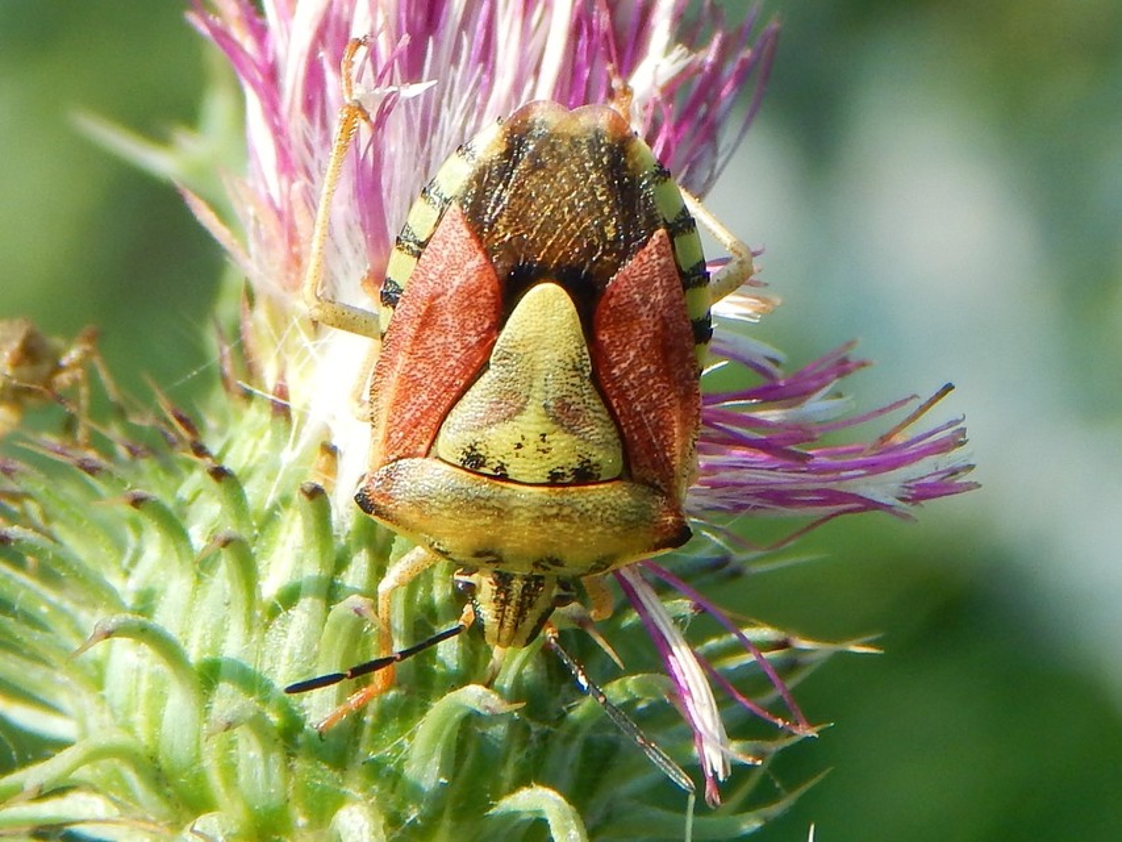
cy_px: 421
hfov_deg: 15.1
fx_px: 4247
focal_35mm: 131
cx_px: 561
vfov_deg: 11.3
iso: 125
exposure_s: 1/400
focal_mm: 23.4
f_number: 4.8
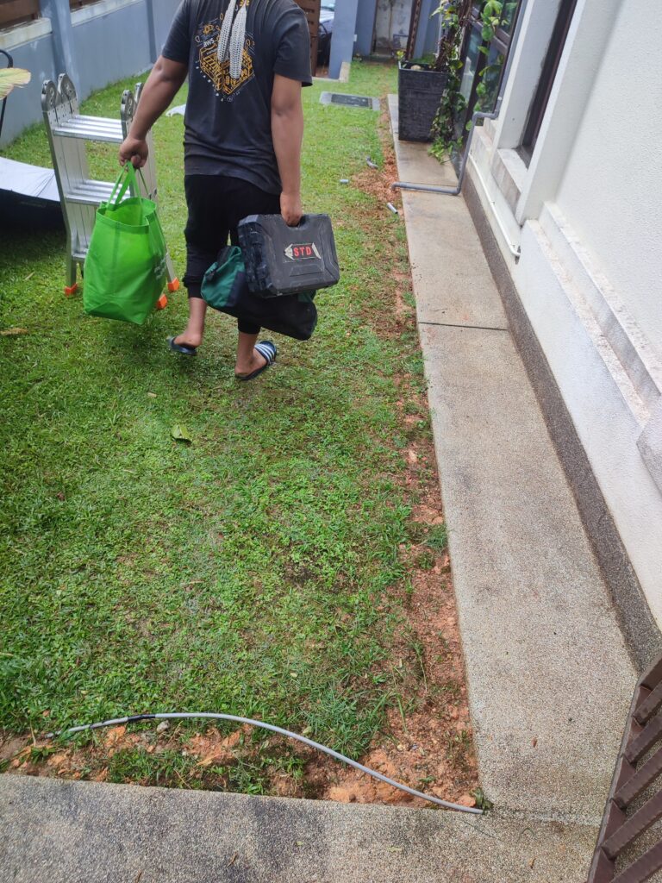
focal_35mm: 24
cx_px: 331
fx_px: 612
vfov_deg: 71.6
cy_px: 442
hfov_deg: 56.8
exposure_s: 1/100
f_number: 1.89
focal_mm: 5.89
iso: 58
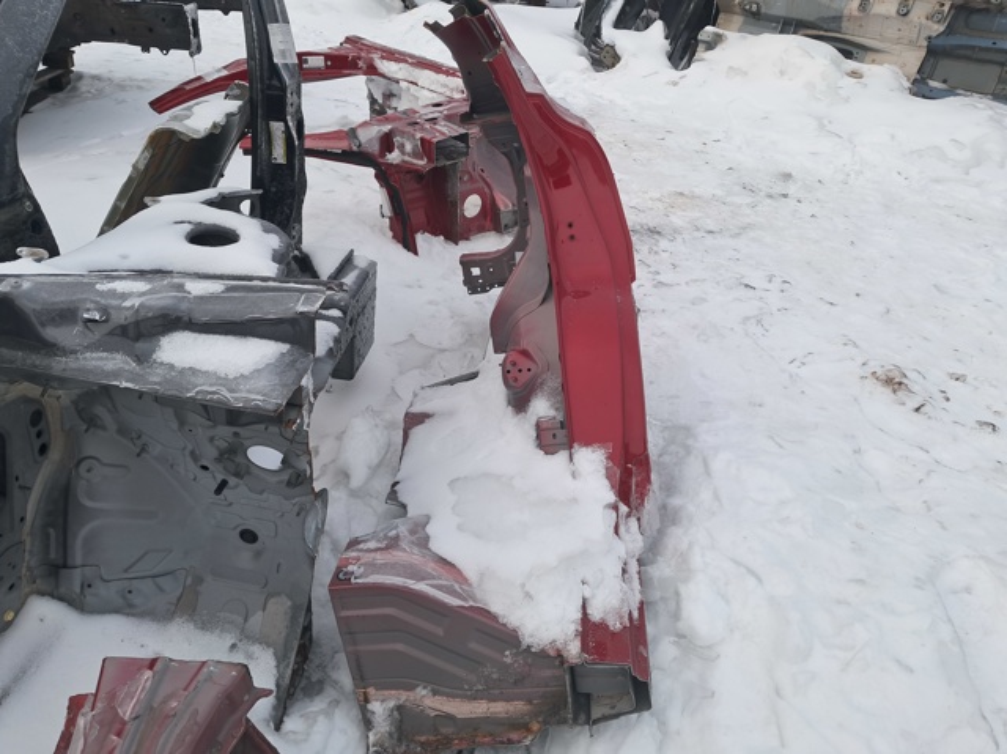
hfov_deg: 65.4
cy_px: 377
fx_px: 785
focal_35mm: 27
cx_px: 504
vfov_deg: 51.3
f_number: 1.8
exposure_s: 1/126
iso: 50
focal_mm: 4
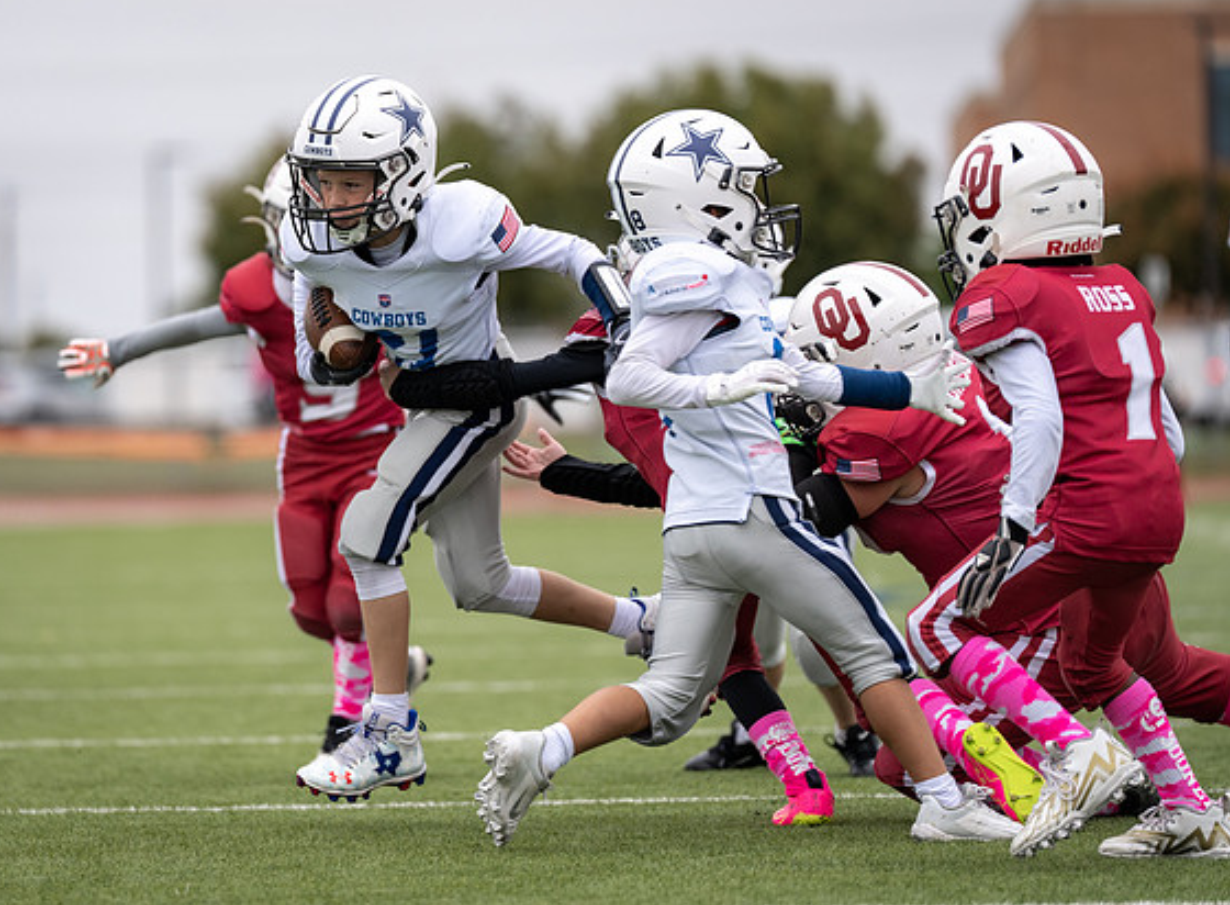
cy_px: 326
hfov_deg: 7.1
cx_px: 374
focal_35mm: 281
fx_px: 9917
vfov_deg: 5.2
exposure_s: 1/1250
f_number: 2.8
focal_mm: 200
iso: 200
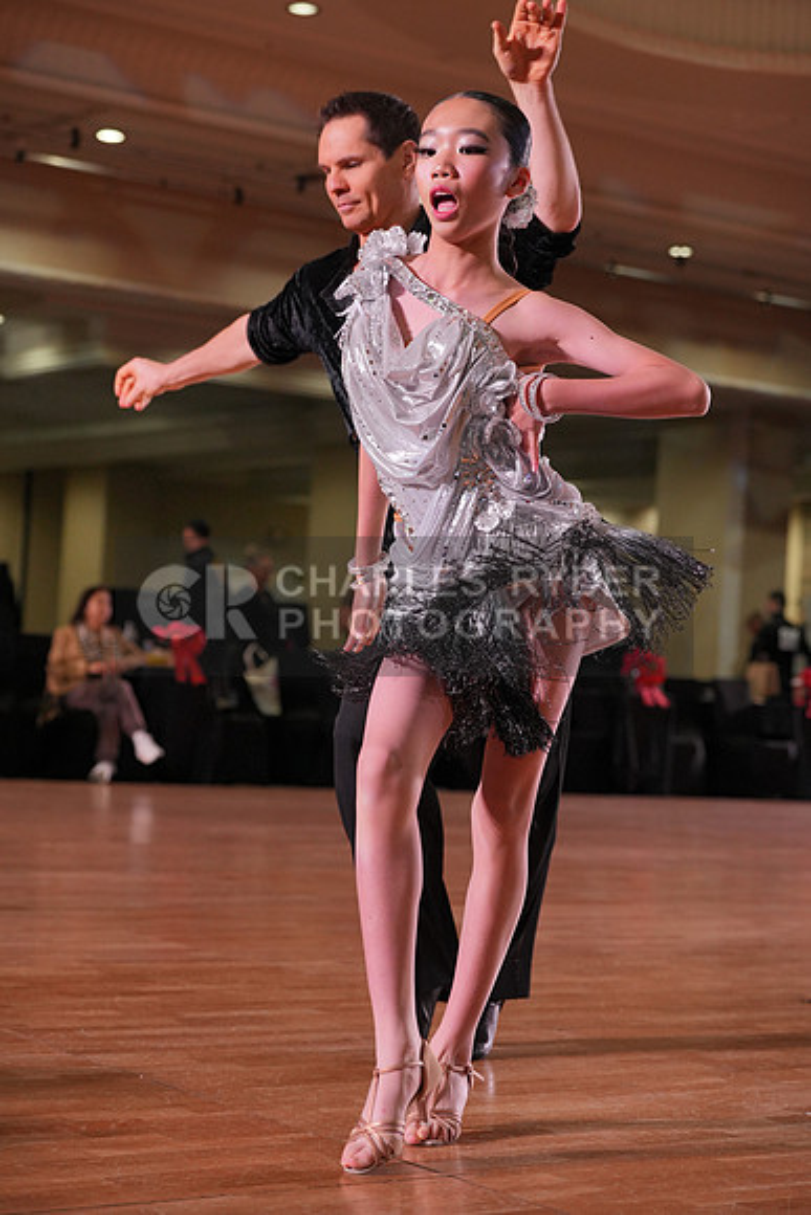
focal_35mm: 70
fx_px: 2364
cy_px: 608
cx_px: 406
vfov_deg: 28.8
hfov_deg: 19.5
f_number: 4
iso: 1600
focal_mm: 70
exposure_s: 1/500
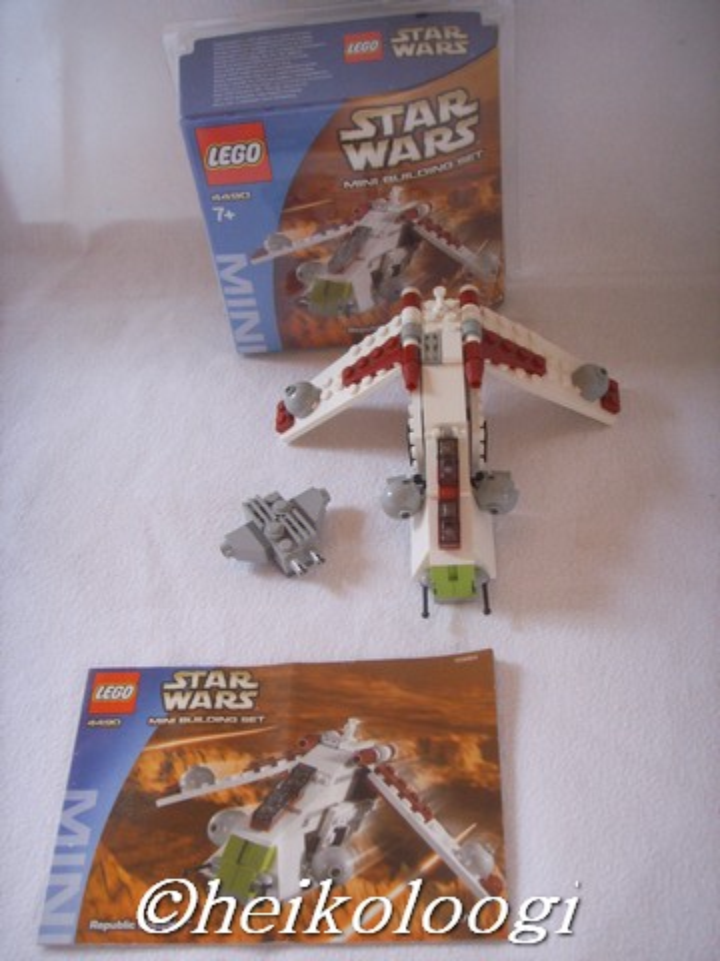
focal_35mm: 39
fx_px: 1082
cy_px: 480
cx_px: 360
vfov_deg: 47.9
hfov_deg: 36.8
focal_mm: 6.6
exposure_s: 1/45
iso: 152
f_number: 3.5
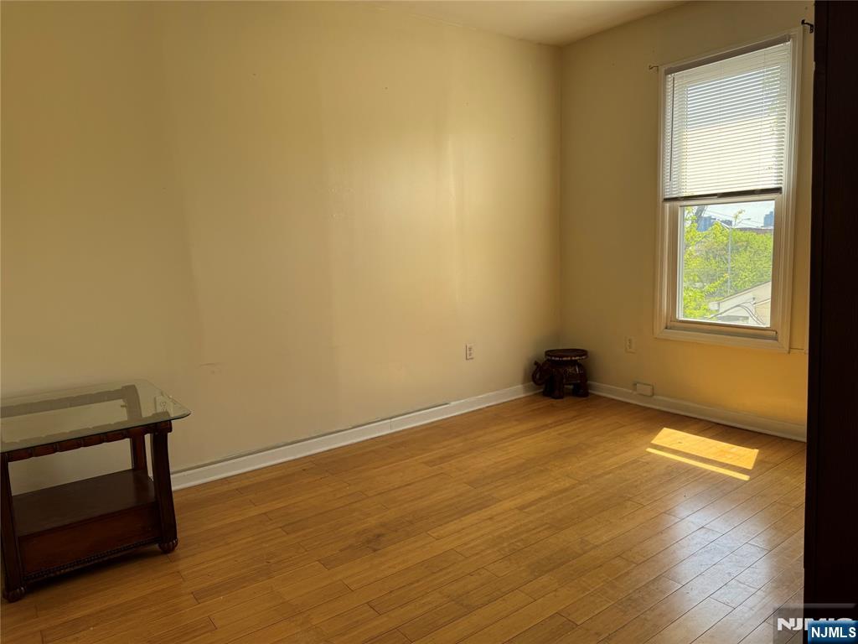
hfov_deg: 71.6
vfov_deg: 56.8
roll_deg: +2.8
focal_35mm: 24
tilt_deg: -7.6
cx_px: 429
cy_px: 322
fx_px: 595
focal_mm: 6.76
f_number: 1.78
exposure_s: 1/258
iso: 64
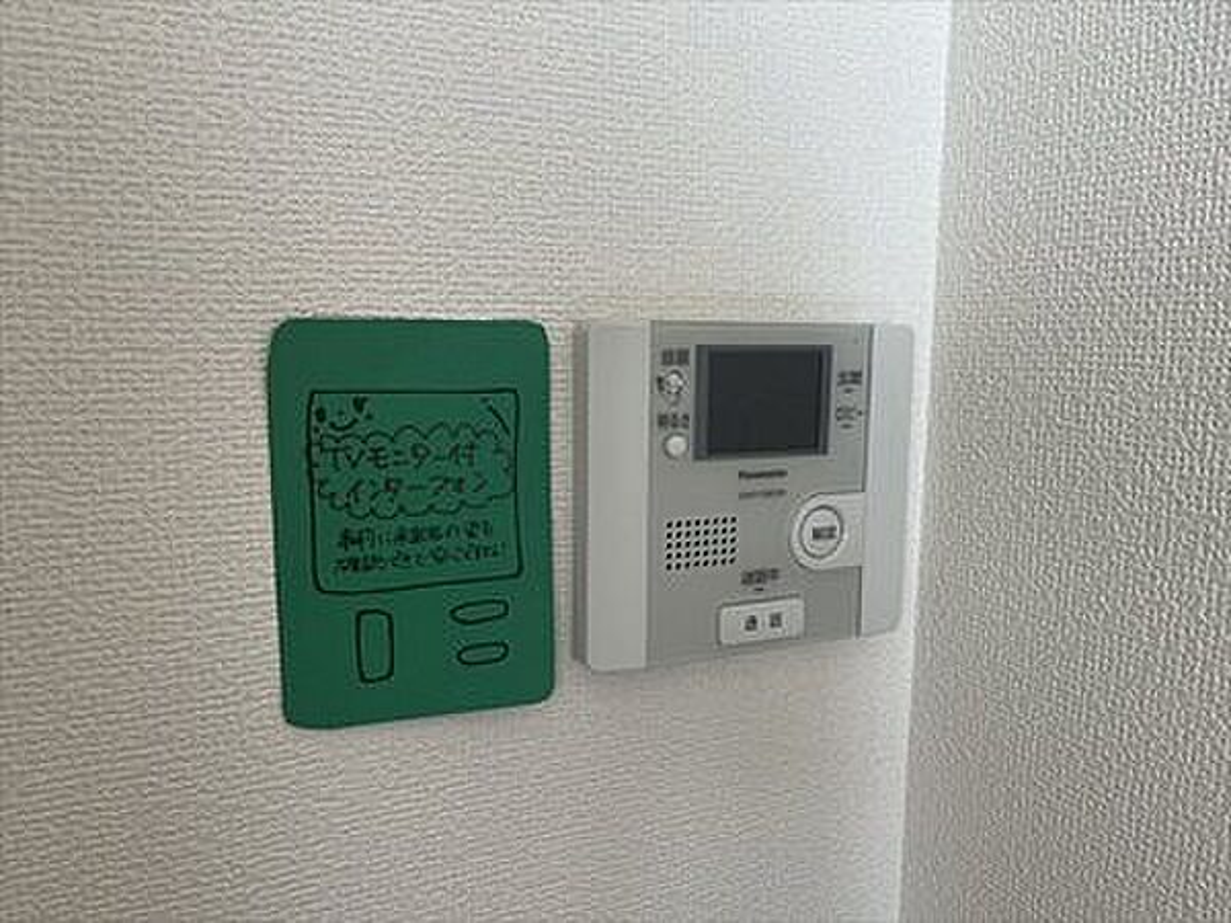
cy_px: 462
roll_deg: -1.1
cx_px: 616
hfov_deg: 67.3
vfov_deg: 53.1
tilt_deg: -9.2
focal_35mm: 26
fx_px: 925
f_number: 1.6
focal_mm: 5.1
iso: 125
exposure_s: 1/113
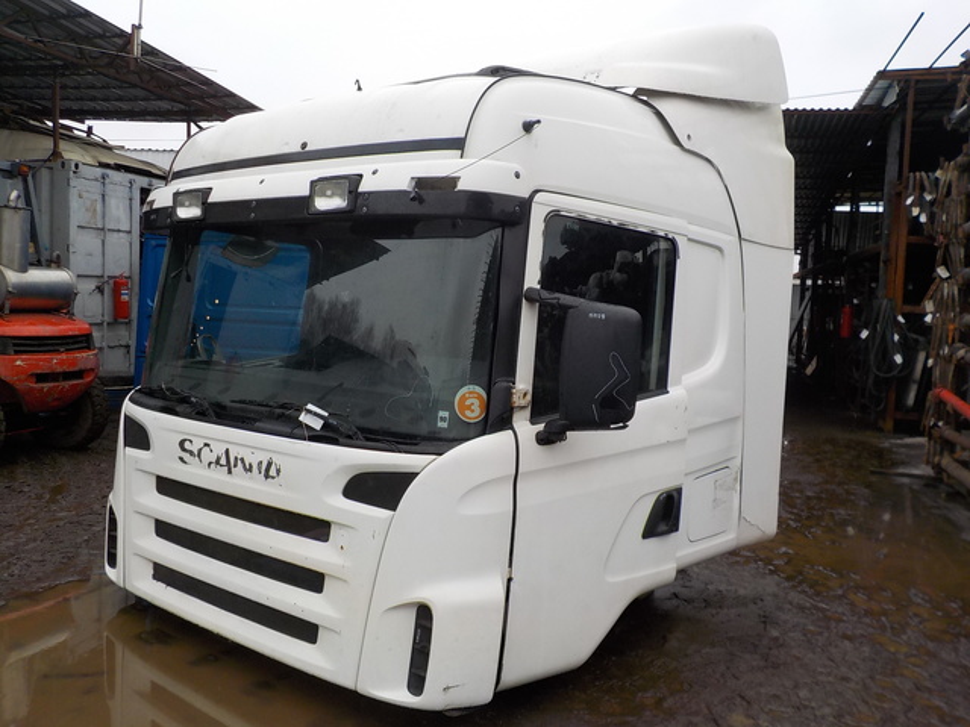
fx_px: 841
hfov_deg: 60.0
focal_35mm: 30
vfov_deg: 46.8
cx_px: 485
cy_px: 364
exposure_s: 1/640
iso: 125
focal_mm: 4.1
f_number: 3.3
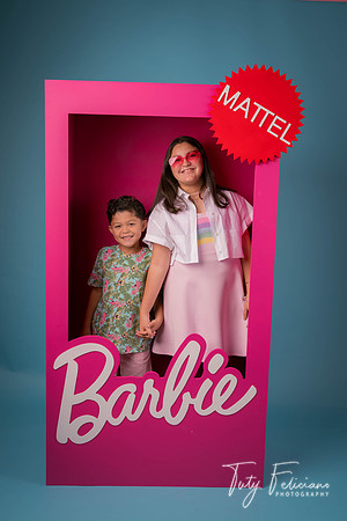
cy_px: 260
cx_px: 174
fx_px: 564
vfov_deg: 49.6
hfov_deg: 34.2
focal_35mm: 39
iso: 125
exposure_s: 1/125
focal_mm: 39
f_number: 7.1
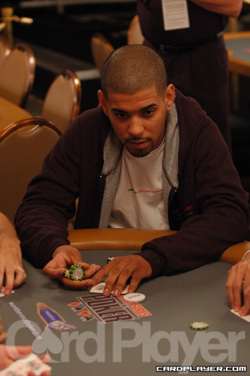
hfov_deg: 13.0
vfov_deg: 19.5
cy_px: 188
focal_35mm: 105
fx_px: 1097
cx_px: 125
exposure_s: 1/60
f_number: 2.8
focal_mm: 70
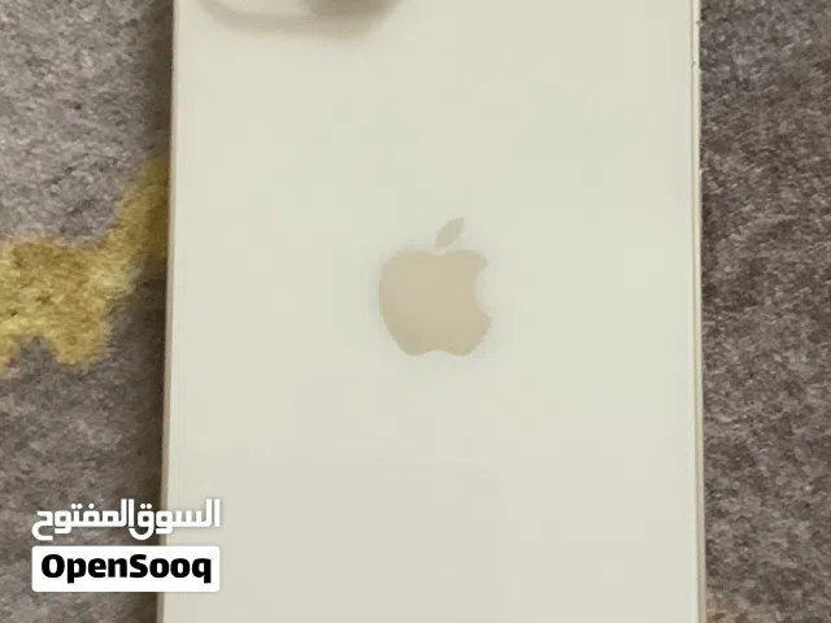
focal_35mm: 31
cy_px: 312
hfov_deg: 58.4
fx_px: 744
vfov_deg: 45.4
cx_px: 416
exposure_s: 1/30
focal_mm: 3.3
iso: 400
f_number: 2.4
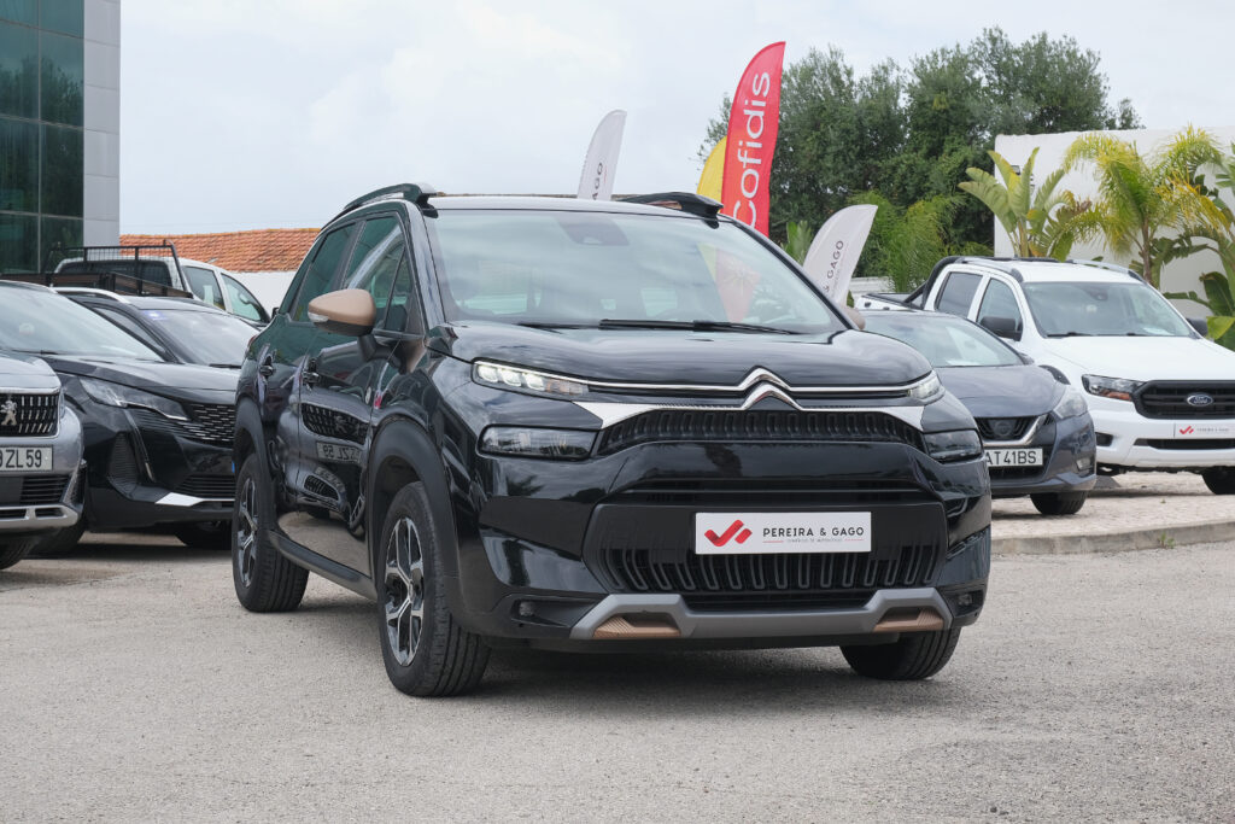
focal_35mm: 65
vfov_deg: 20.9
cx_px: 618
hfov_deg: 31.0
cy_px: 412
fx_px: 2230
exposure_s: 1/160
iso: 160
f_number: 9
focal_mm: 43.2
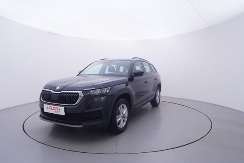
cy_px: 82
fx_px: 153
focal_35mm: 22
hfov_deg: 77.3
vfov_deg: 56.2
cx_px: 122
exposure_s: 1/80
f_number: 5
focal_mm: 15
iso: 200
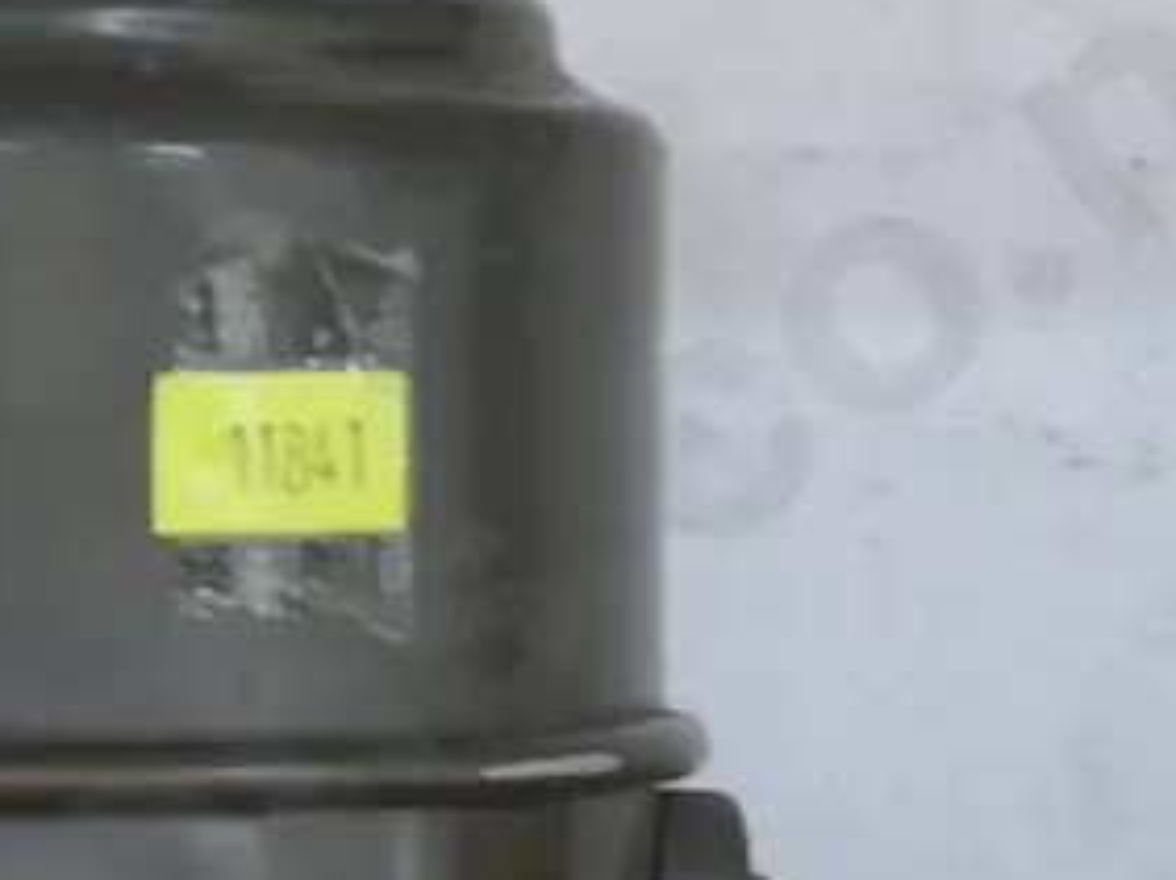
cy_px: 1239
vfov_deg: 6.7
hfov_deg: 8.9
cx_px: -354
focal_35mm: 218
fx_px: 7400
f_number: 5.4
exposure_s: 1/25
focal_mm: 30
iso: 3200
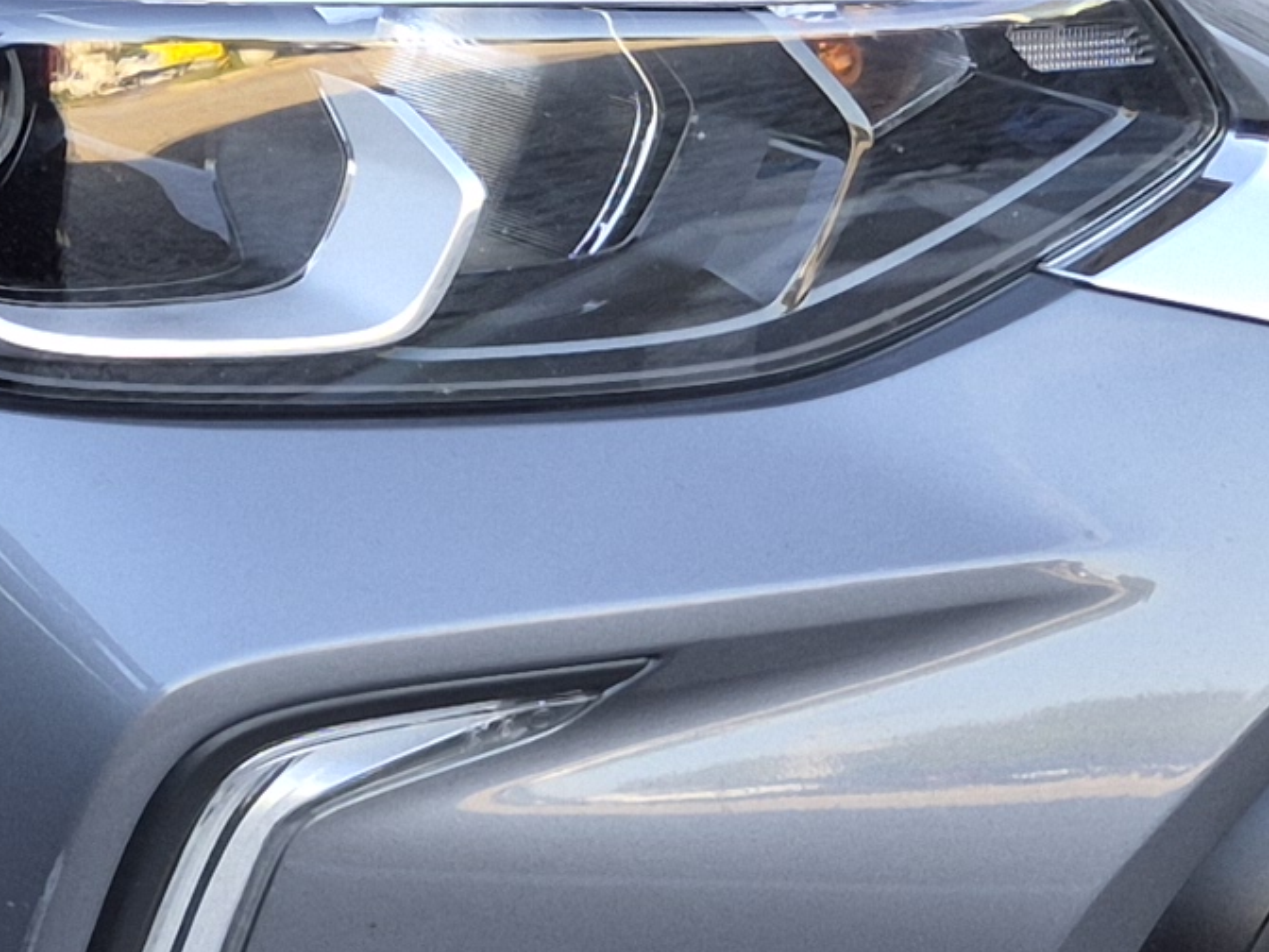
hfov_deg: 12.8
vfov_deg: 10.5
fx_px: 5022
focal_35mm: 137
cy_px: -370
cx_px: -1146
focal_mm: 5.4
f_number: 1.8
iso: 40
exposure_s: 1/180
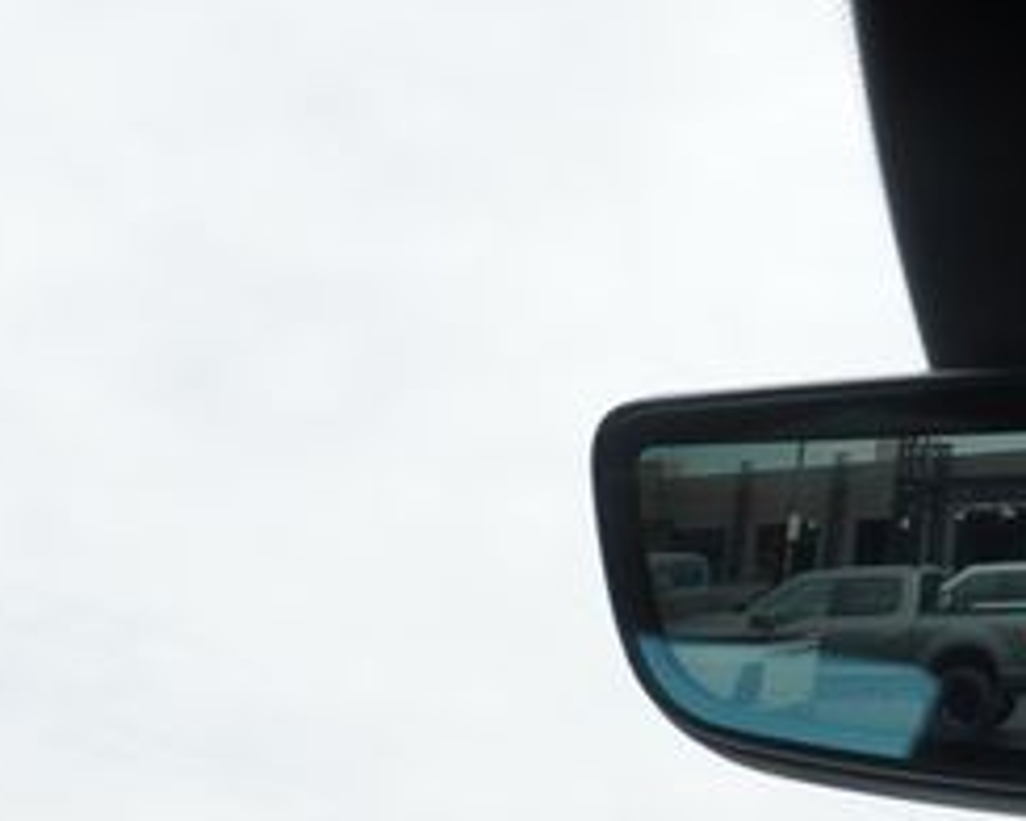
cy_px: 683
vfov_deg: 19.6
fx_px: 2345
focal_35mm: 77
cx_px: 1311
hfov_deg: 22.3
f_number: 7.1
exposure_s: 1/200
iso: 100
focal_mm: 21
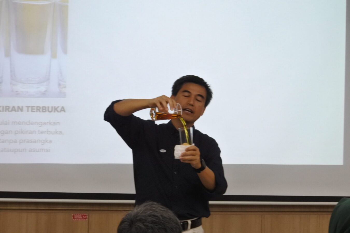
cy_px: 116
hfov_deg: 21.5
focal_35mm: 95
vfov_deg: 14.4
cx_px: 175
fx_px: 924
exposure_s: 1/60
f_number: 5.6
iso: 1600
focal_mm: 35.3
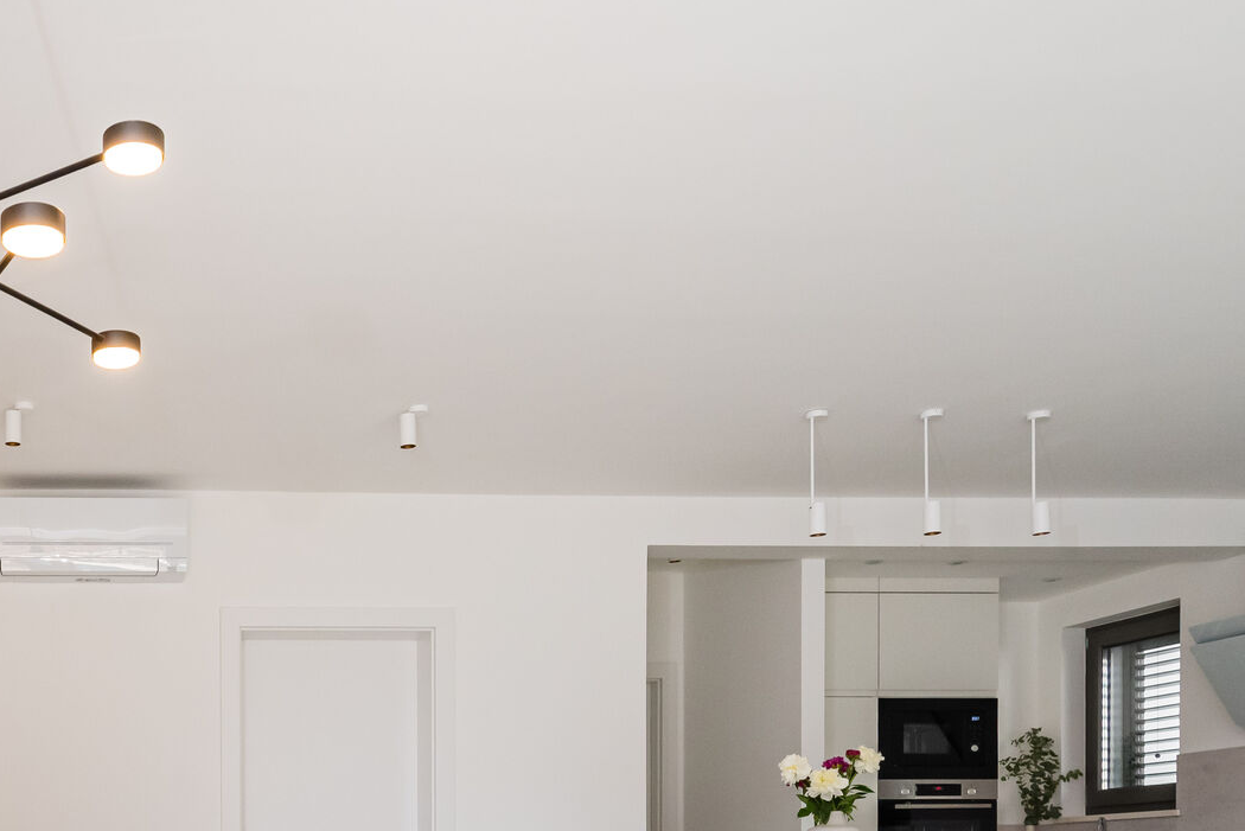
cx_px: 145
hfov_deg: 44.5
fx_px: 1384
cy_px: 924
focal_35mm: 40
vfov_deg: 29.9
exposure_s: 1/200
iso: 800
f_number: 8
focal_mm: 15
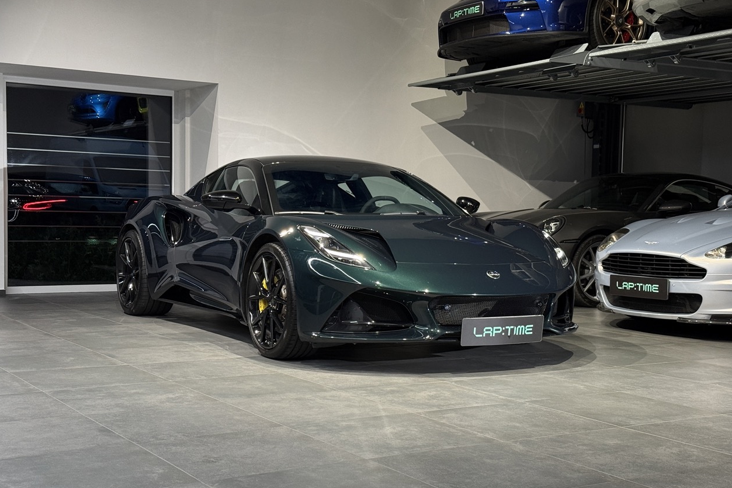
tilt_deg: -3.2
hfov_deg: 38.9
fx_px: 1037
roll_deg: -1.3
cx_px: 373
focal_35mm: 51
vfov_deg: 26.5
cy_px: 270
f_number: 1.78
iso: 125
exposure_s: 1/41
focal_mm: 6.76
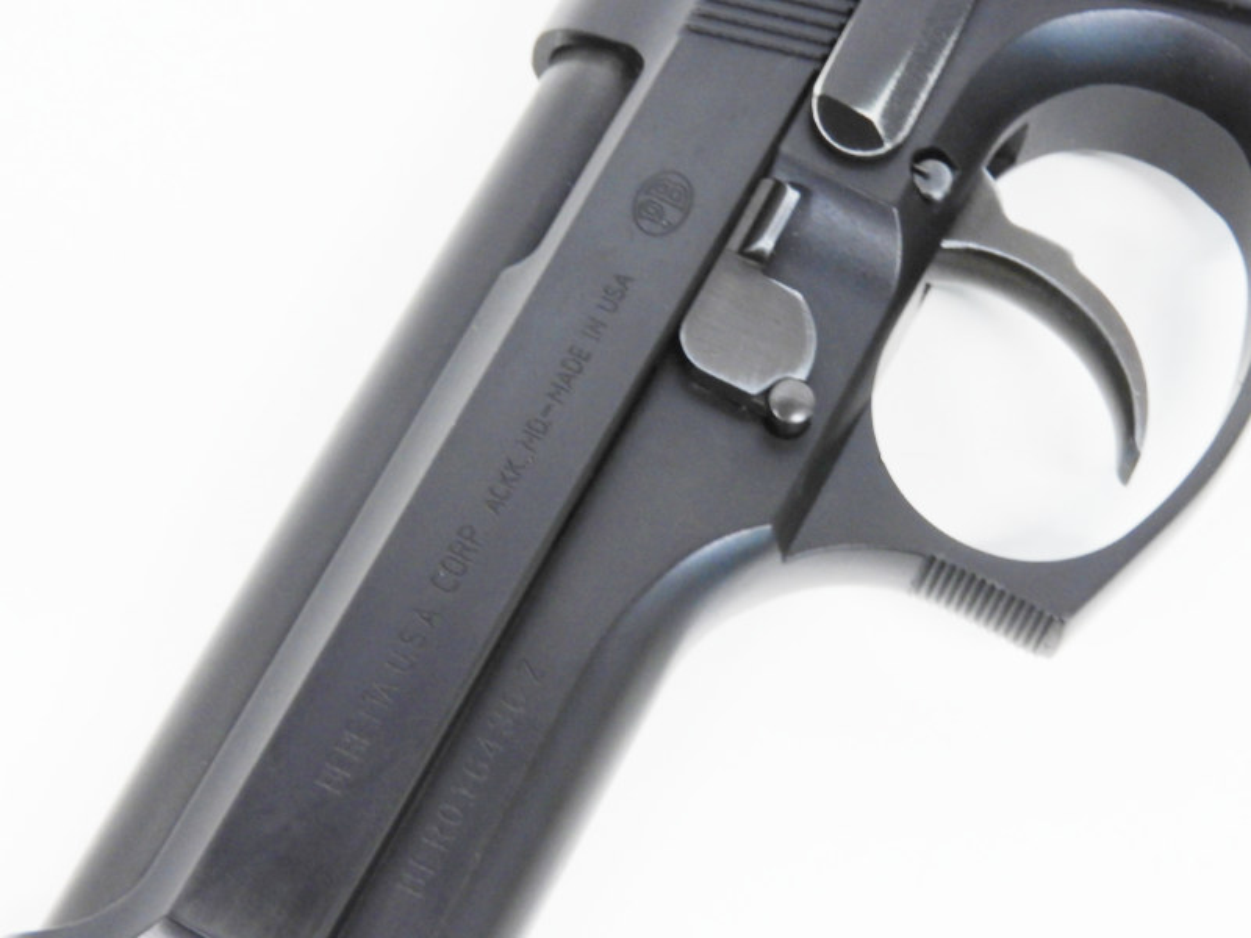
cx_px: 626
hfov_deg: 17.1
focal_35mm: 115
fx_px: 4156
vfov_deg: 12.9
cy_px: 469
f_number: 5
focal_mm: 20.6
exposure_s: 1/20
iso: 200
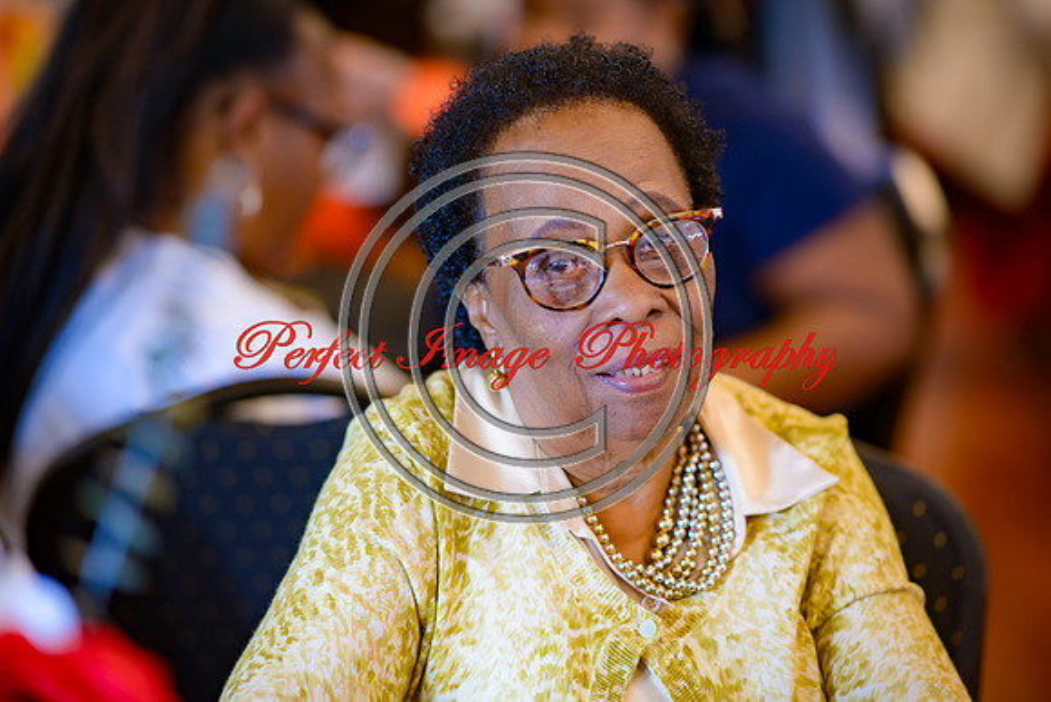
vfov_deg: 13.0
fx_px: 3066
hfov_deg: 19.5
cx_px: 526
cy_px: 351
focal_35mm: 105
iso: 450
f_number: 1.8
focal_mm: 105
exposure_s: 1/125
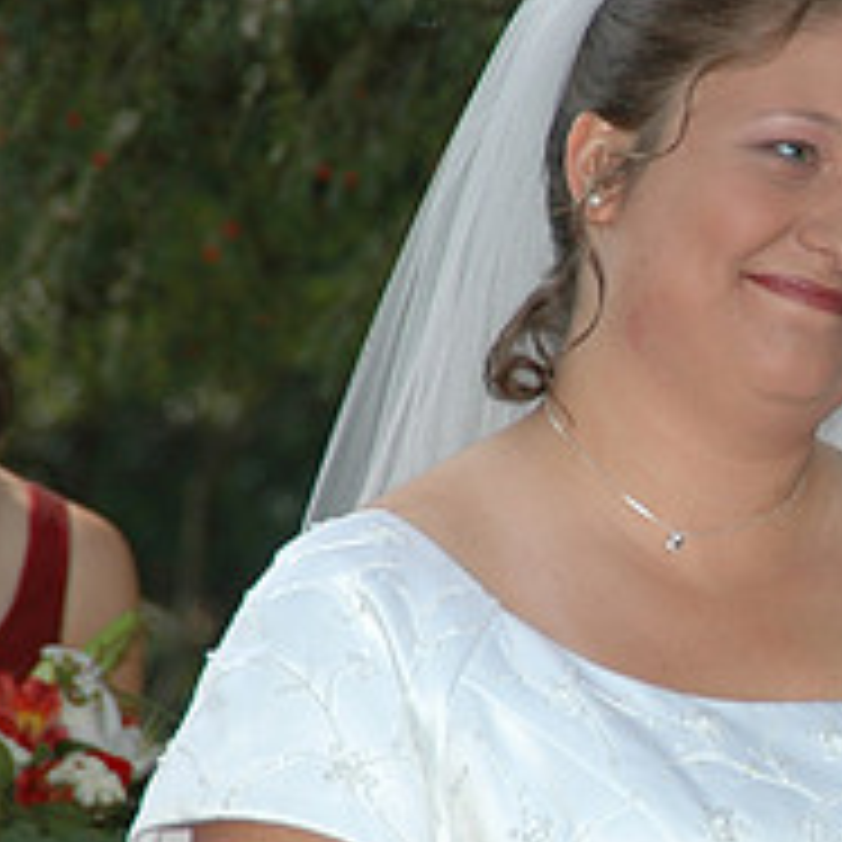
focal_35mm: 474
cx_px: 851
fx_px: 13044
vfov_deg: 3.7
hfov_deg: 3.7
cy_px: 572
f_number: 5.6
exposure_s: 1/250
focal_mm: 120
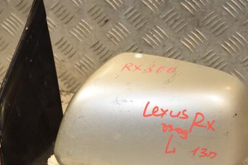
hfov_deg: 20.4
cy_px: 94
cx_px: 107
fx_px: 689
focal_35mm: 100
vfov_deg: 13.7
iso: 800
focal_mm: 42
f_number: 5
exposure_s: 1/200
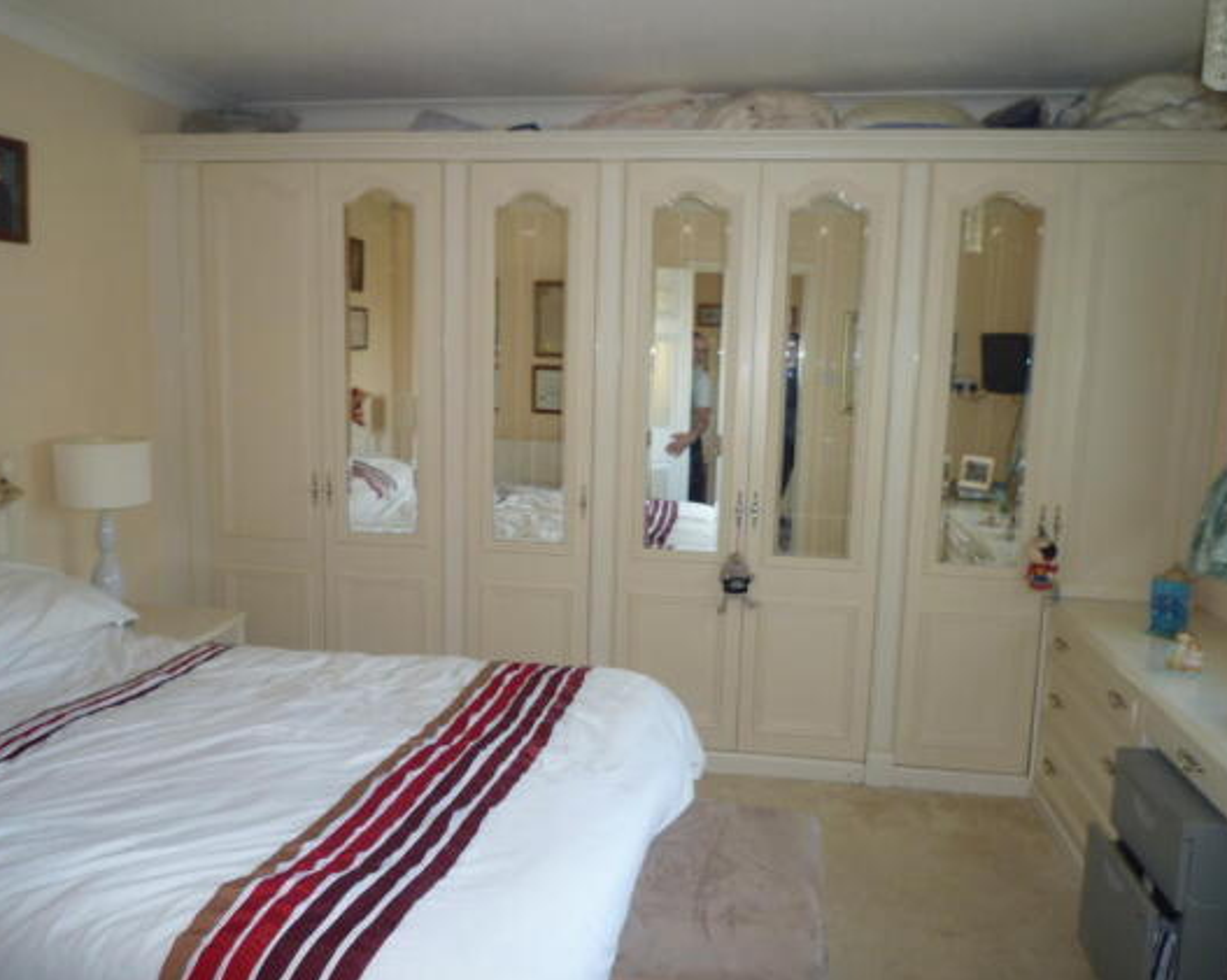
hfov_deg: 64.1
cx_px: 614
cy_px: 506
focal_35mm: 27
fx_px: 980
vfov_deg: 53.1
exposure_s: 1/30
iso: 125
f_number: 2.8
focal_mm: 4.4
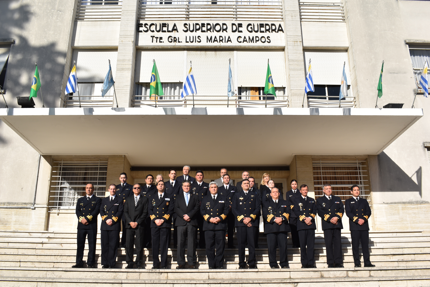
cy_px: 144
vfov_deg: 40.0
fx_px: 394
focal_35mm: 33
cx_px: 215
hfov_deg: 57.2
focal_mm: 22
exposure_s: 1/200
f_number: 13
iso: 100
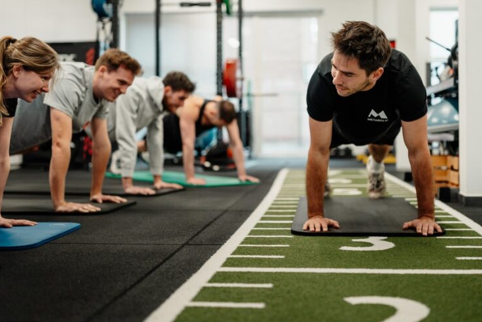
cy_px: 119
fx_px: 656
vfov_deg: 27.4
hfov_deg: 40.2
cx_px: 282
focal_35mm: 49
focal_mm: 35
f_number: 1.2
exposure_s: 1/125
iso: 160
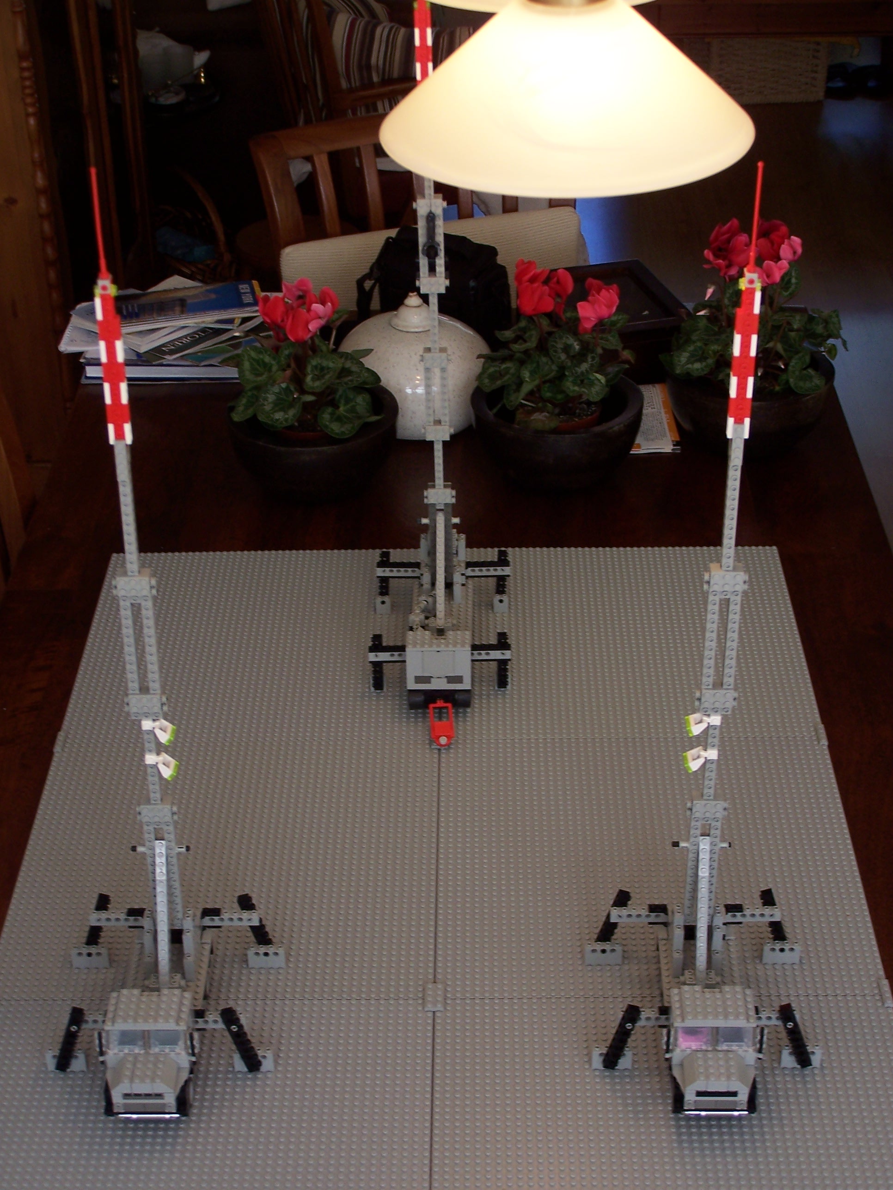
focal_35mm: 64
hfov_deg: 22.9
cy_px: 595
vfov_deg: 30.3
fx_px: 2201
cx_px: 446
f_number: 3.2
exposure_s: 1/60
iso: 80
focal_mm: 10.7
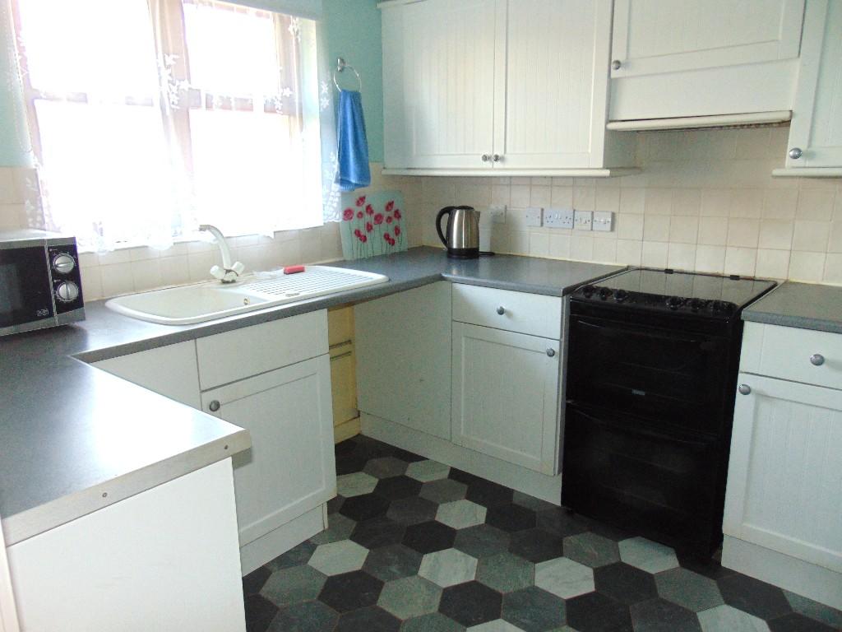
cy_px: 316
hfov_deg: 69.4
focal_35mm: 25
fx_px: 608
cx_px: 421
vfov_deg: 54.9
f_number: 3
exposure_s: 1/30
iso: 200
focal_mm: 4.5
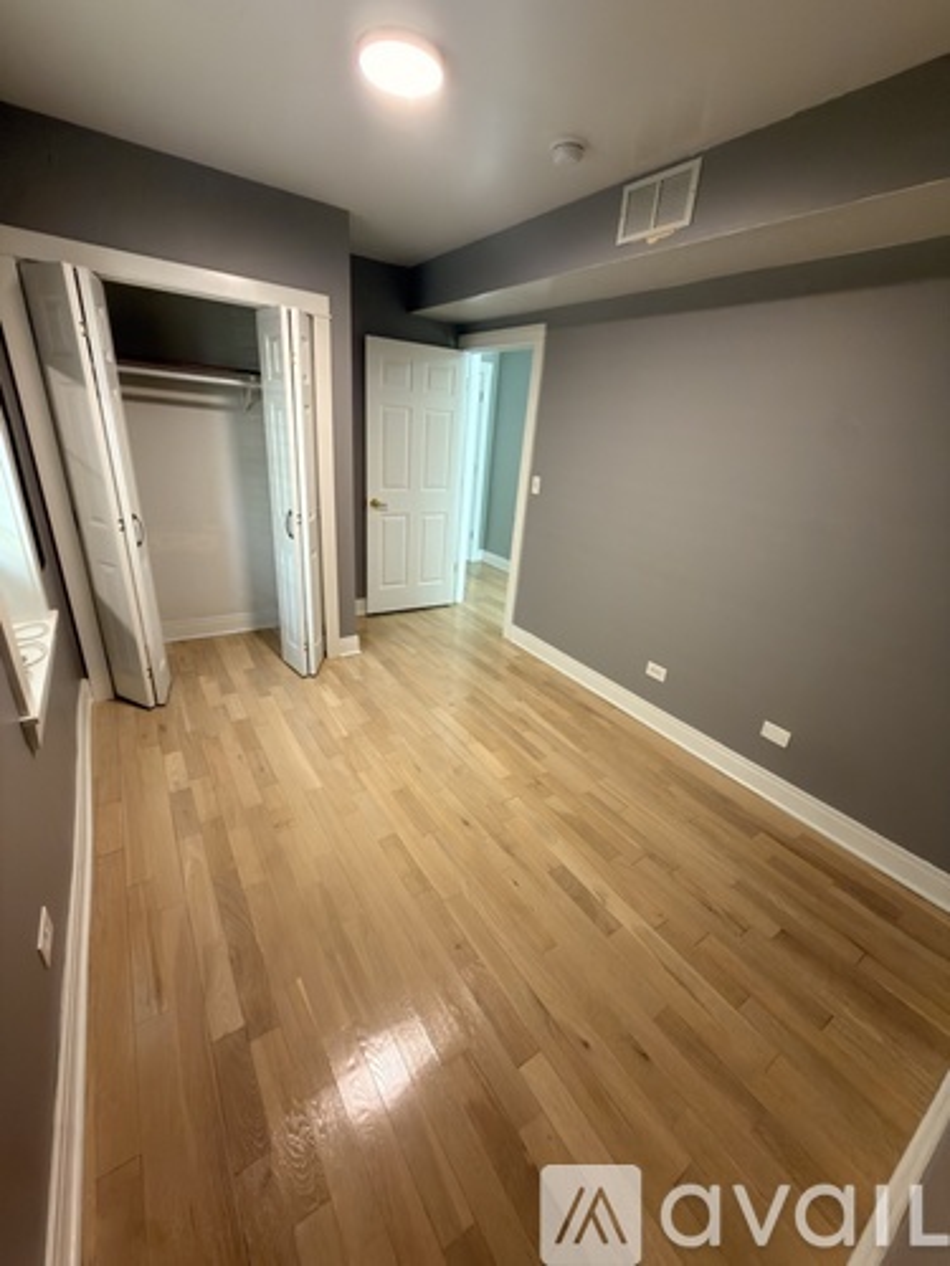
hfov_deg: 85.7
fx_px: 512
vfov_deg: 102.1
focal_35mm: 14
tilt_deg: -22.1
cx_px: 475
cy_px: 633
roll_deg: -4.8
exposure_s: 1/30
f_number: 2.2
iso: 160
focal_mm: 2.22
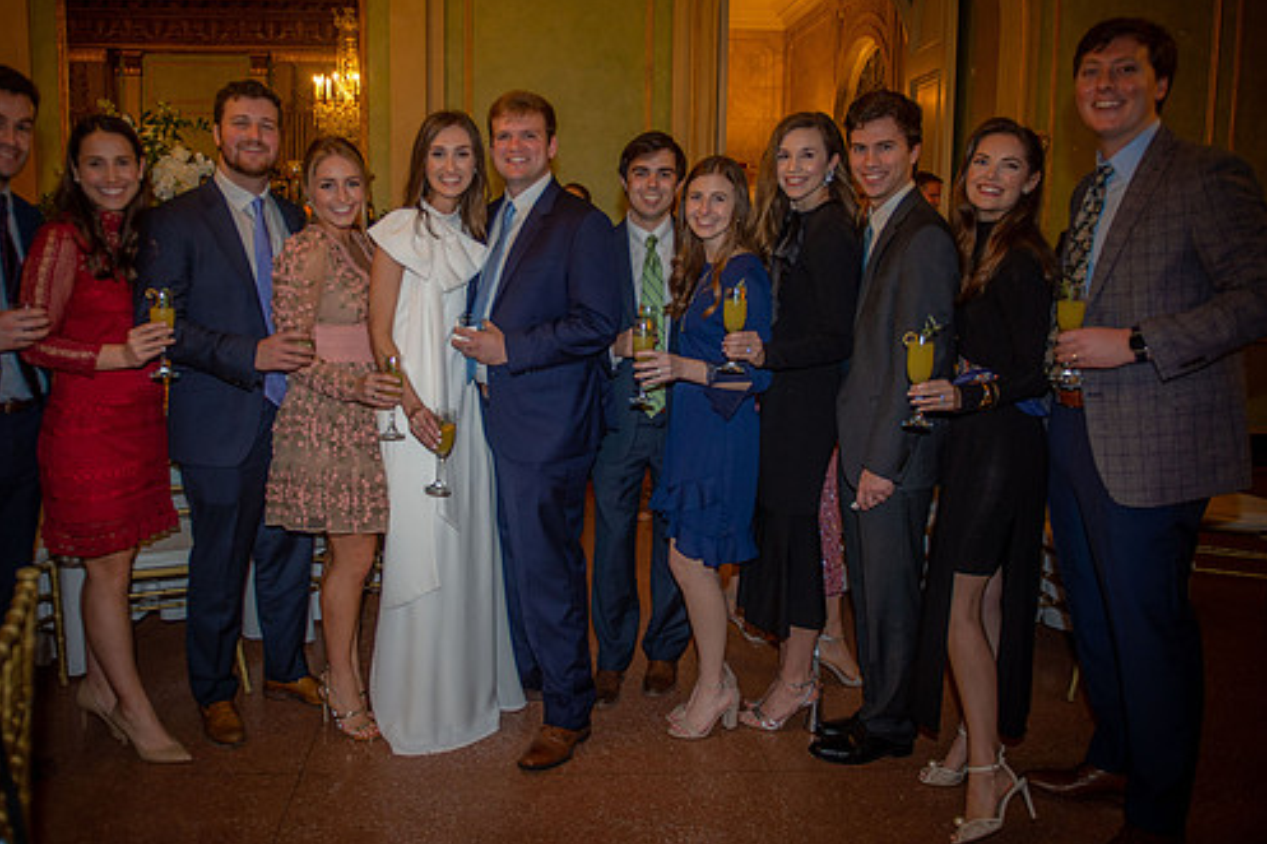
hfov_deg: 65.3
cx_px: 568
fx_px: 985
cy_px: 377
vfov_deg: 46.3
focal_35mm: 28
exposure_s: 1/100
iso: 1250
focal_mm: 24
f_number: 2.8
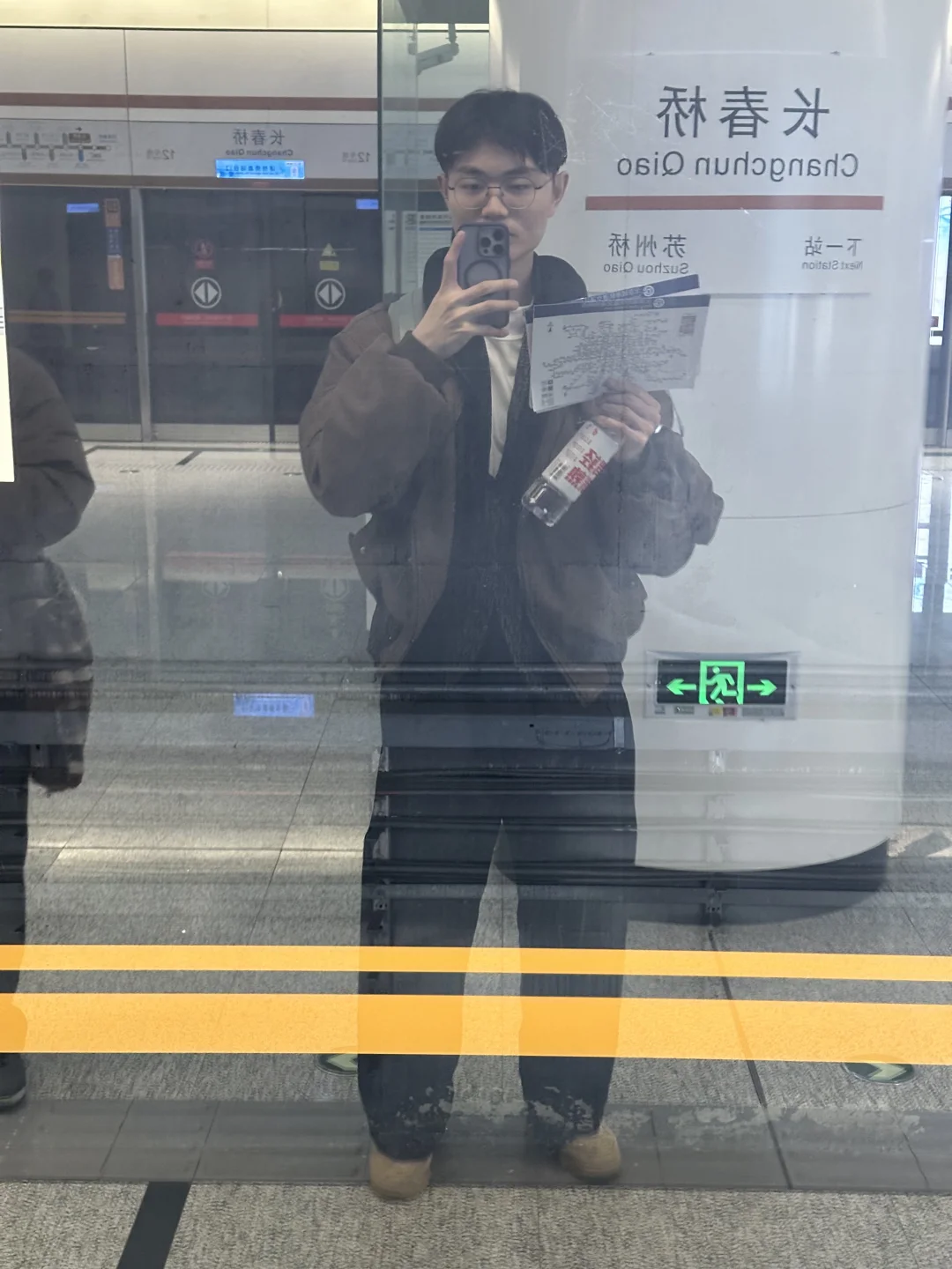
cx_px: 476
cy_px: 634
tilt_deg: -12.4
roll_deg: -0.4
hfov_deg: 30.3
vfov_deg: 39.7
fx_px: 1760
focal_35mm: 48
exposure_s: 1/33
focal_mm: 6.86
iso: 500
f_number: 1.78
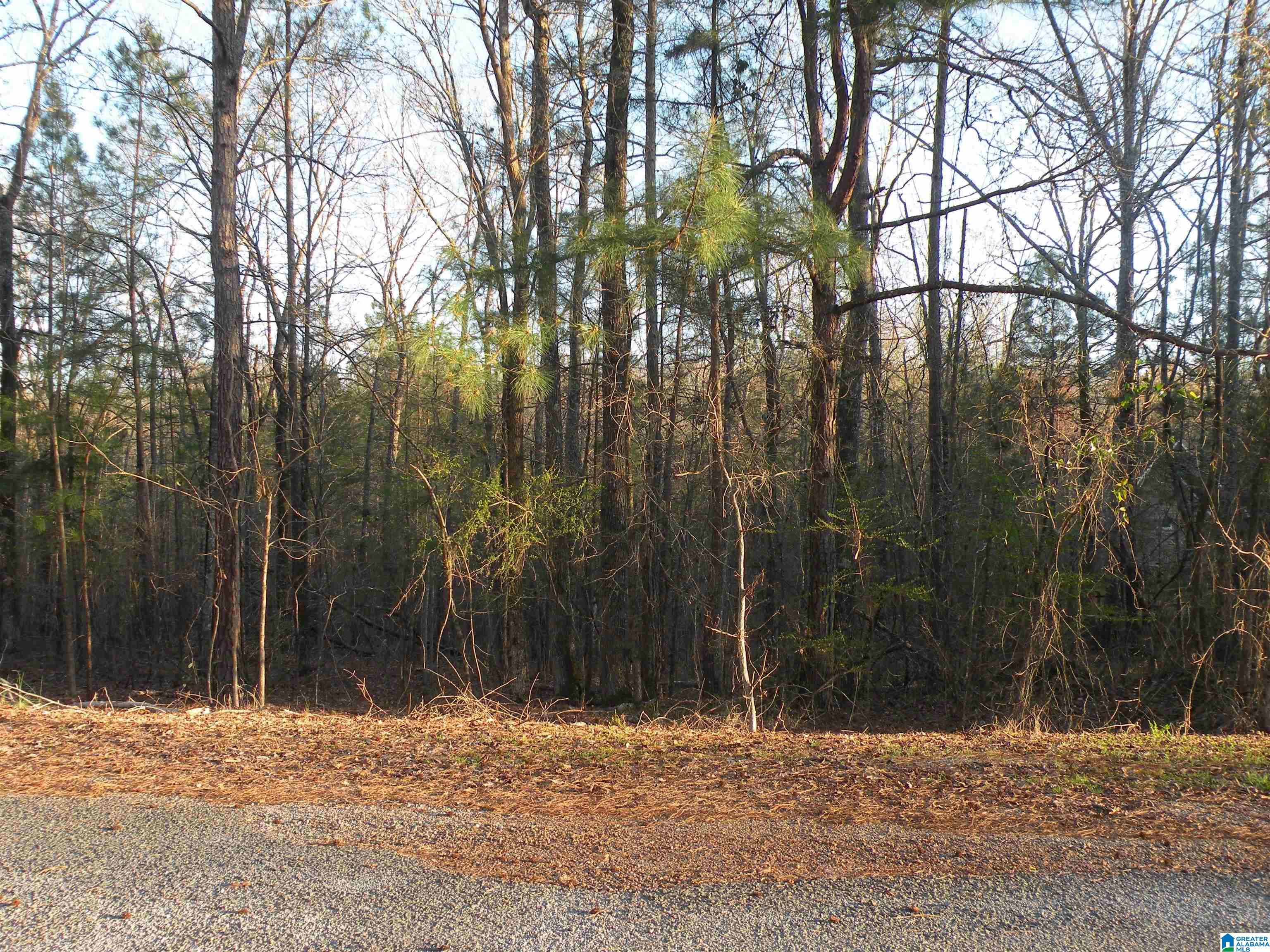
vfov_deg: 42.9
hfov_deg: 55.4
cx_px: 635
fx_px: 1211
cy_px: 476
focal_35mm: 33
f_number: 3.5
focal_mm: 5.8
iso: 64
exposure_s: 1/91.3
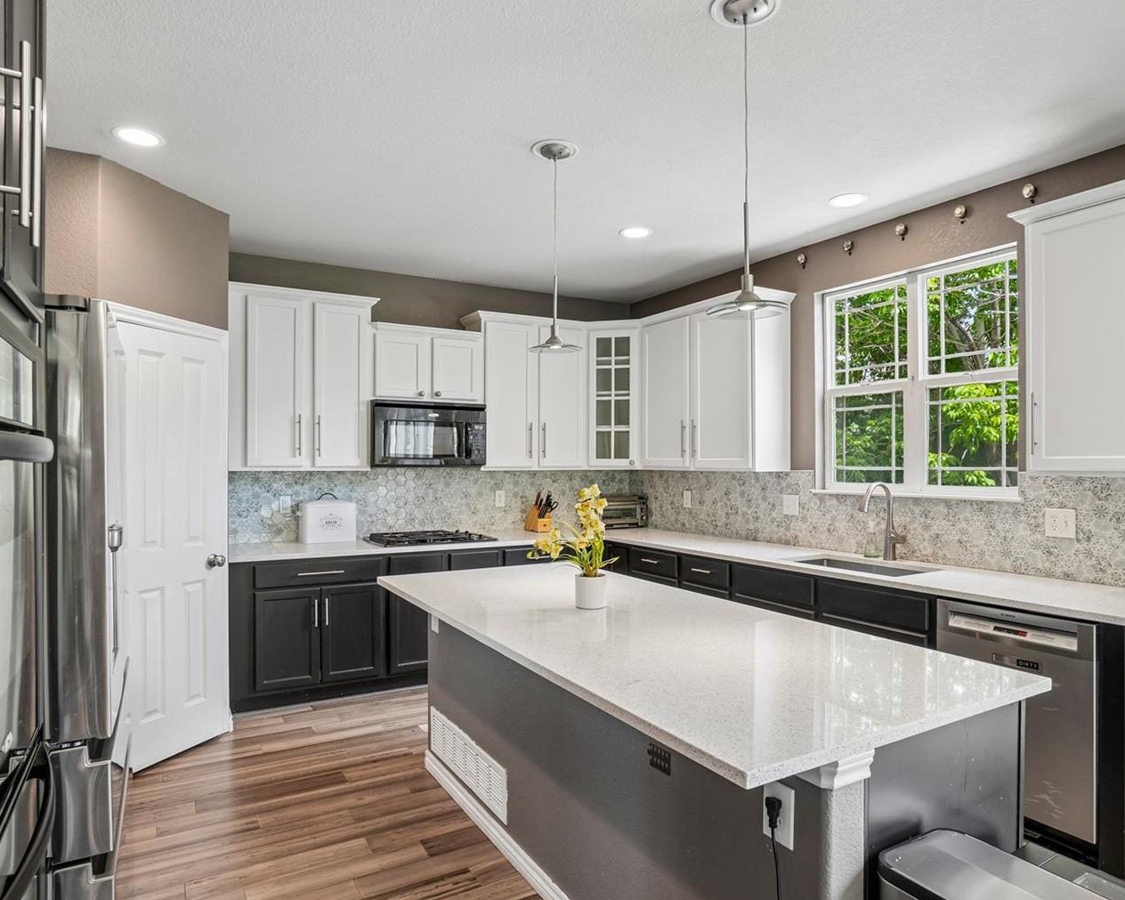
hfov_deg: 81.5
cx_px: 582
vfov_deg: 69.2
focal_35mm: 20
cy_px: 462
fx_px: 652
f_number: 8
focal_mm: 11
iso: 125
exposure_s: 1/6
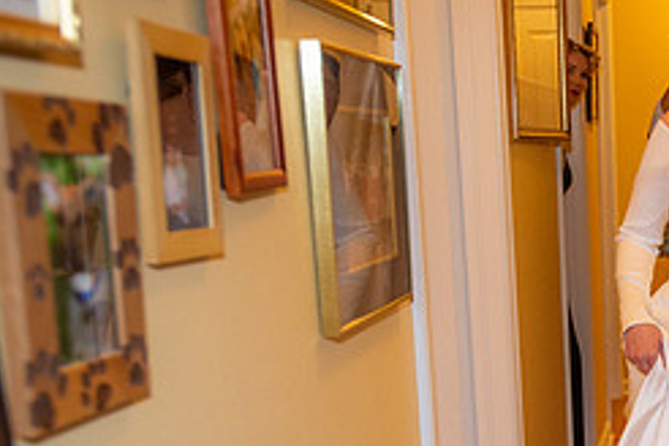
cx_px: 737
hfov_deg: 27.8
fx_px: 1226
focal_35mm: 66
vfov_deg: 20.2
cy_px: 405
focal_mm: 28
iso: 1250
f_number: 3.5
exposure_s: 1/200
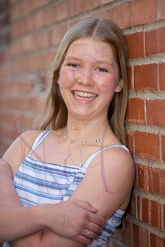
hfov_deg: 10.3
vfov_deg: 15.4
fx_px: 914
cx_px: 88
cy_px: 125
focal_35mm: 133
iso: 800
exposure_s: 1/640
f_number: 4.5
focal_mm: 120
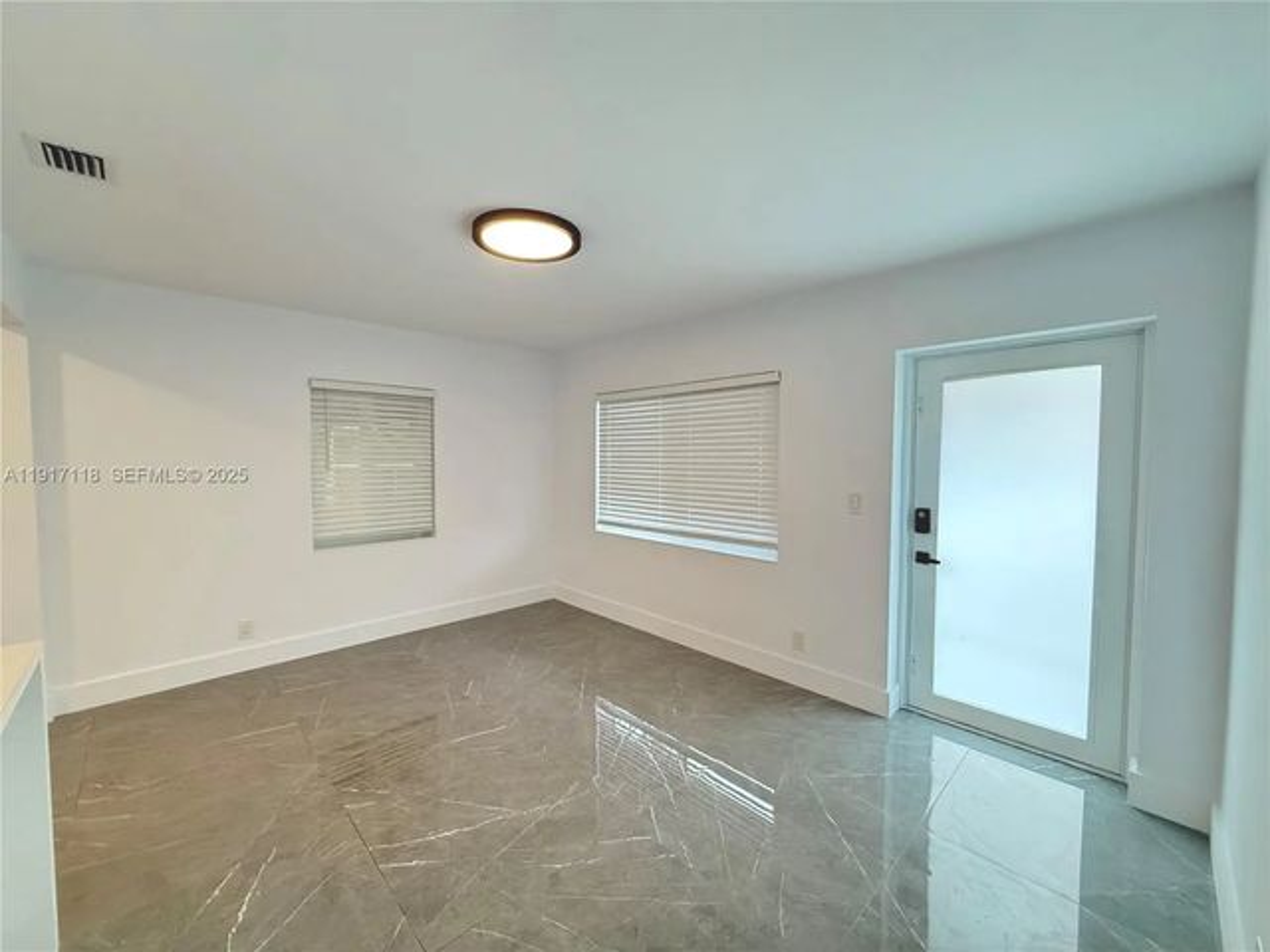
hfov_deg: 102.1
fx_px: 514
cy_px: 476
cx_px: 635
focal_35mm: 14
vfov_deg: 85.7
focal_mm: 2.22
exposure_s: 1/63
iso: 320
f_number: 2.2
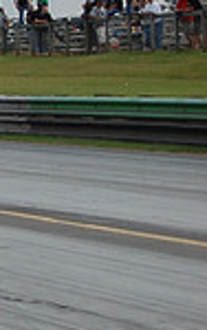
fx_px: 2928
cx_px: -425
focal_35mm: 325
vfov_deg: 6.5
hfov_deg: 3.9
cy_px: 97
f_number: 5.6
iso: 400
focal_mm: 55
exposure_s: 1/800
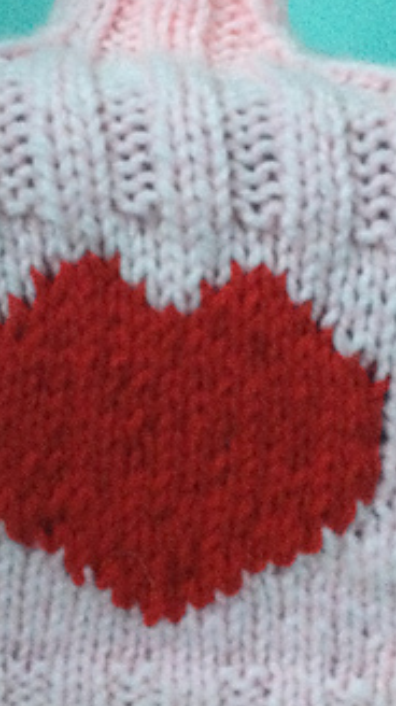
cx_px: 151
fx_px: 1235
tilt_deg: -10.4
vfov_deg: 31.9
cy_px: 314
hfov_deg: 18.2
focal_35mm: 66
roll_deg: -1.5
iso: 250
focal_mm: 3.3
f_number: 2.4
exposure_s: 1/15
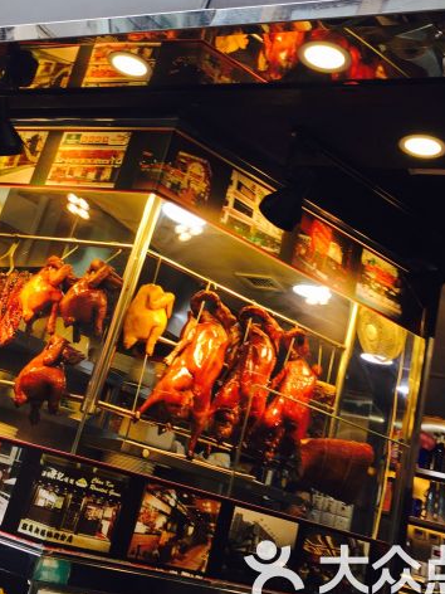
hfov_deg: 33.6
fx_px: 737
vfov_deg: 43.2
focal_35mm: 43
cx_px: 229
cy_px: 195
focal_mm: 4.15
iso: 25
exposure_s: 1/50
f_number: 2.2
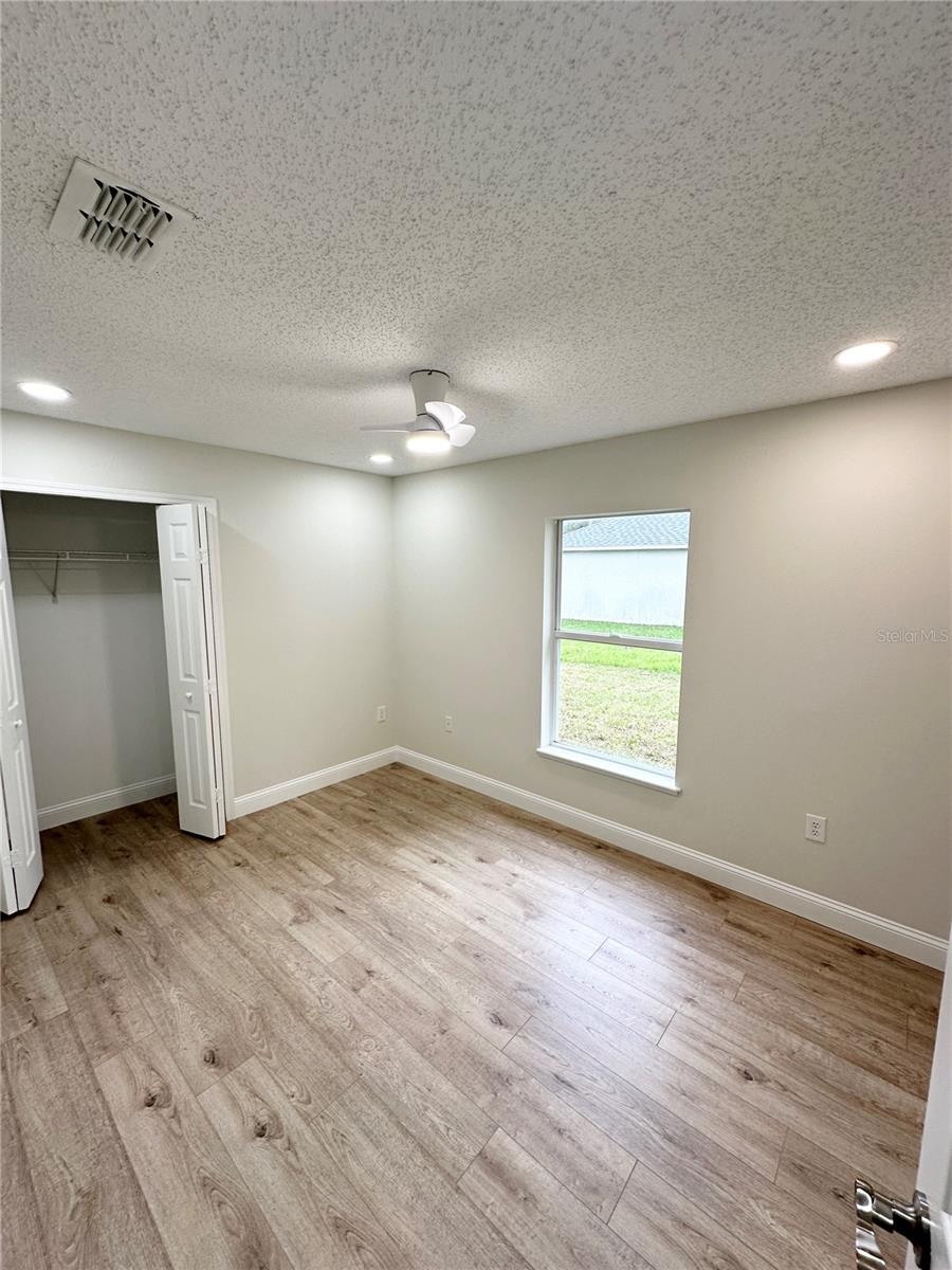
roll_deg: -0.2
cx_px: 476
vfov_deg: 102.1
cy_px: 635
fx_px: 513
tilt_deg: -7.5
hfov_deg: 85.7
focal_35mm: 14
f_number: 2.2
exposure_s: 1/120
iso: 64
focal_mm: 2.22
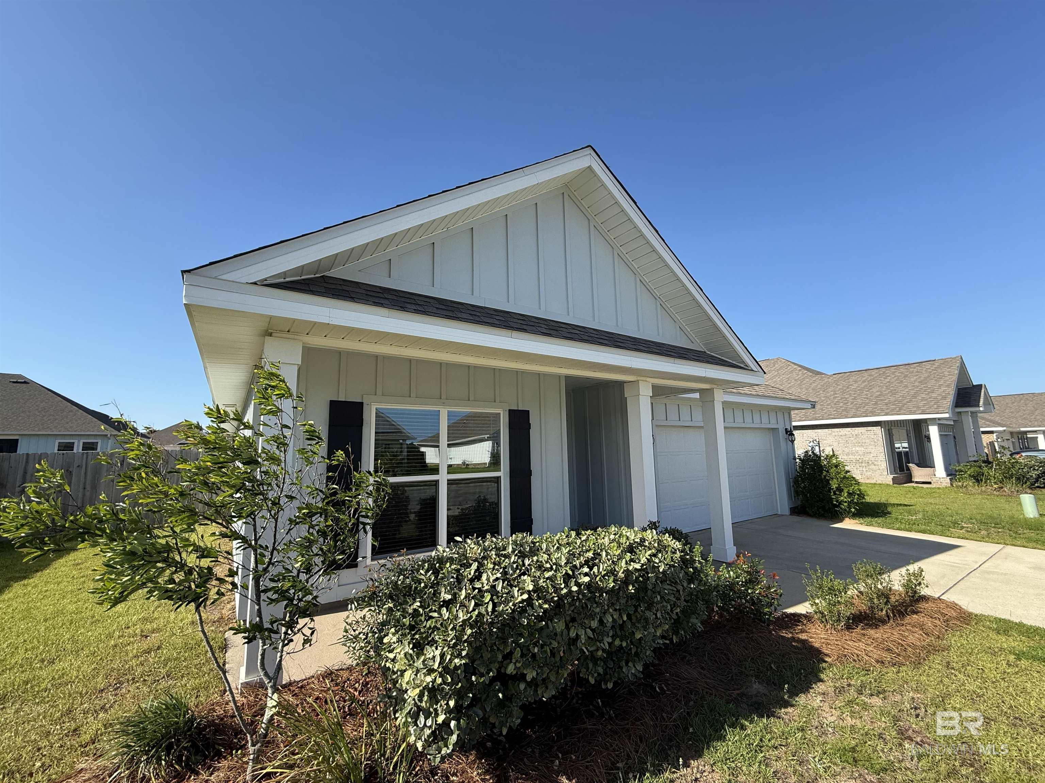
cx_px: 522
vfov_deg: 85.7
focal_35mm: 14
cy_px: 392
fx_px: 423
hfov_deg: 102.1
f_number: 2.2
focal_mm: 2.22
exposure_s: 1/970
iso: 50
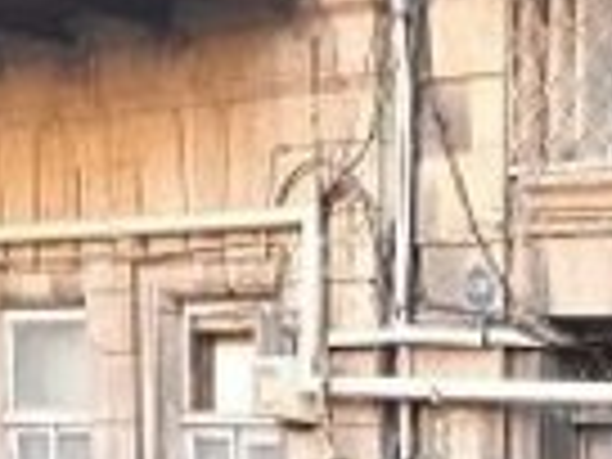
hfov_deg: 13.5
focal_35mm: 131
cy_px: 934
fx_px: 2316
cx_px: 1112
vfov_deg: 10.4
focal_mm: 3.6
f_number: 1.9
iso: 64
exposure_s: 1/33
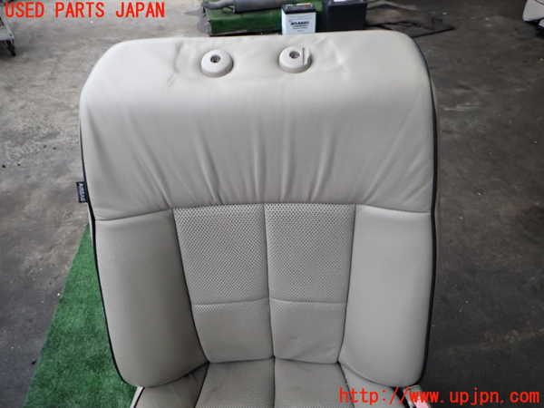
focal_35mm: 25
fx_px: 393
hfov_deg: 69.4
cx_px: 272
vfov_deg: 54.9
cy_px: 204
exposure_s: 1/200
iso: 250
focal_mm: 4.5
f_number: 2
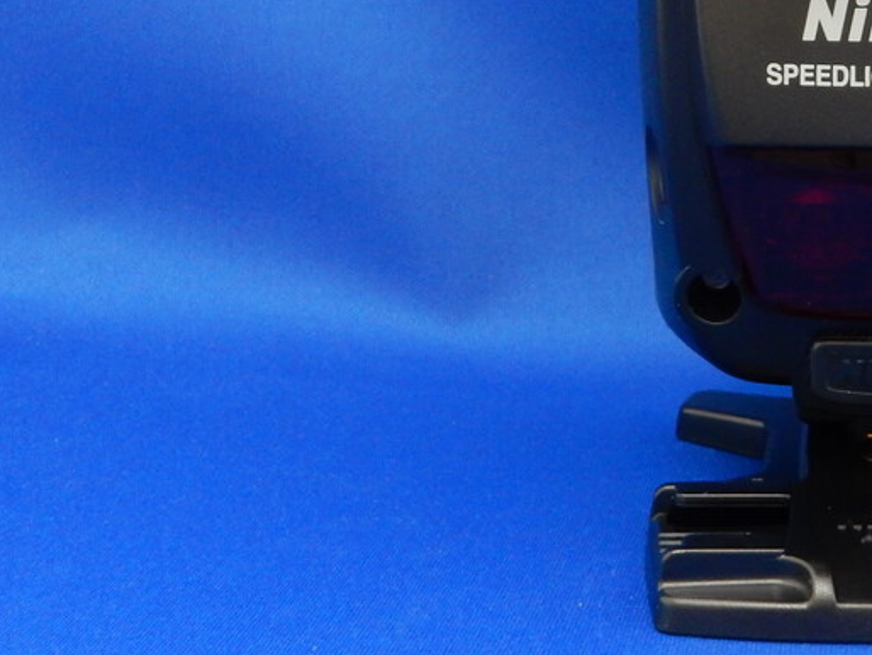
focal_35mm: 84
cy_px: 7
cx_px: 889
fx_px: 2117
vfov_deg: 17.2
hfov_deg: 22.3
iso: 400
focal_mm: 6.4
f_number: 4
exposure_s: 1/15
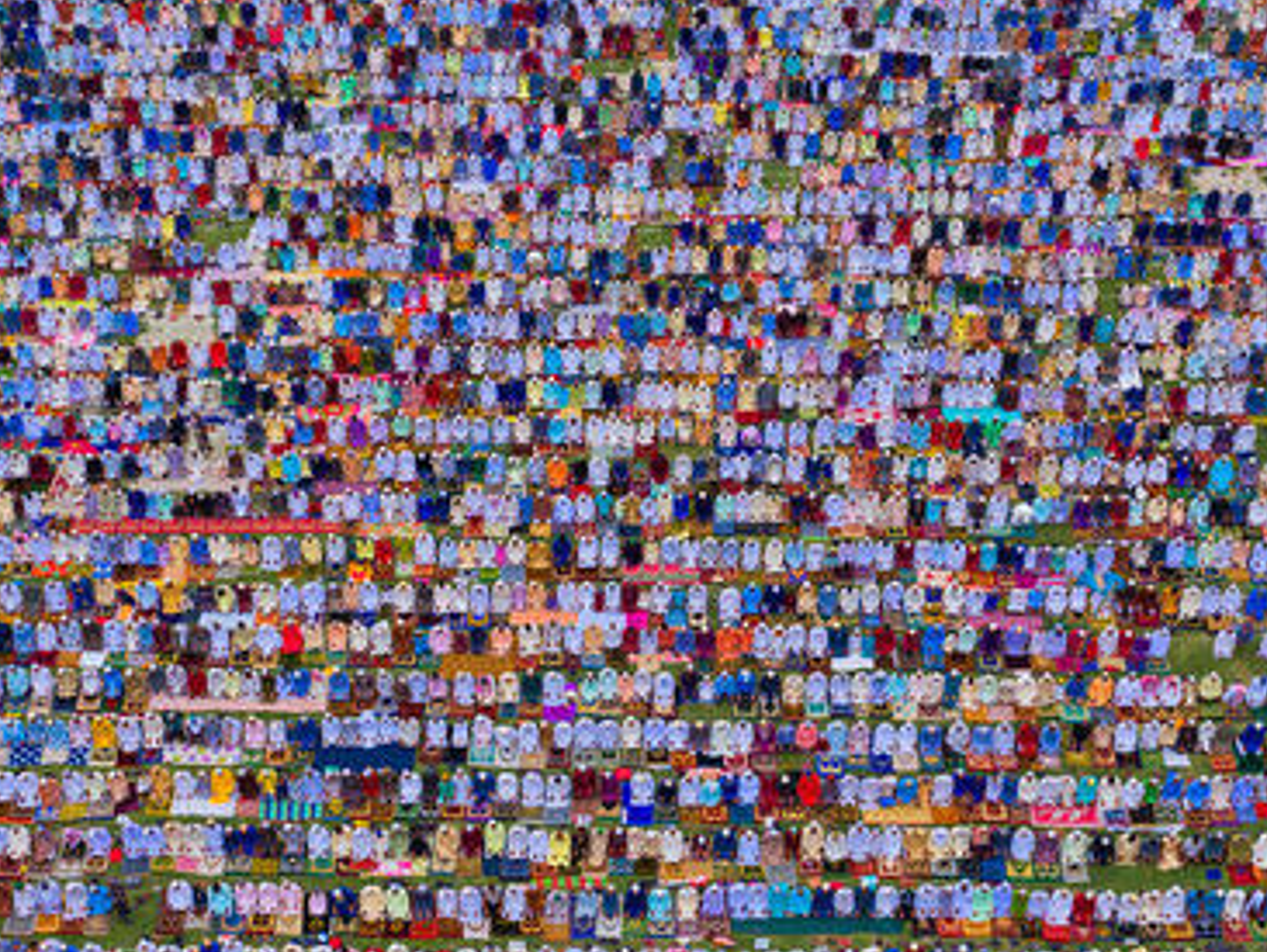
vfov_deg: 32.5
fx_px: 1612
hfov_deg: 42.9
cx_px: 621
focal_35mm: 44
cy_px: 666
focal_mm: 10.26
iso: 100
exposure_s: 1/240
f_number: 5.6
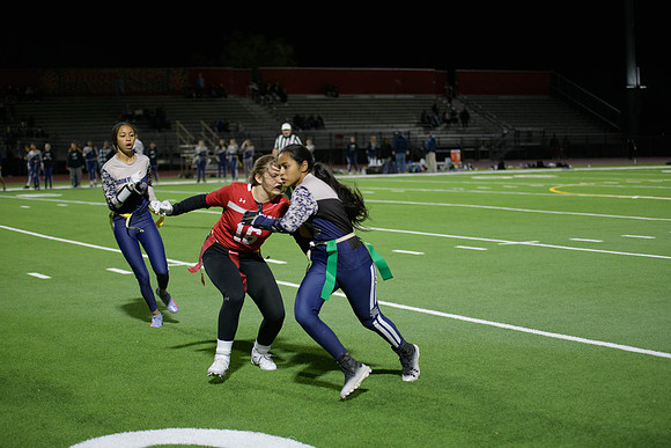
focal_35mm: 70
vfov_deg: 19.5
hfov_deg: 28.8
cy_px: 224
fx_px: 1305
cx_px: 336
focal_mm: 70
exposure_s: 1/640
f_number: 2.8
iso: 2800
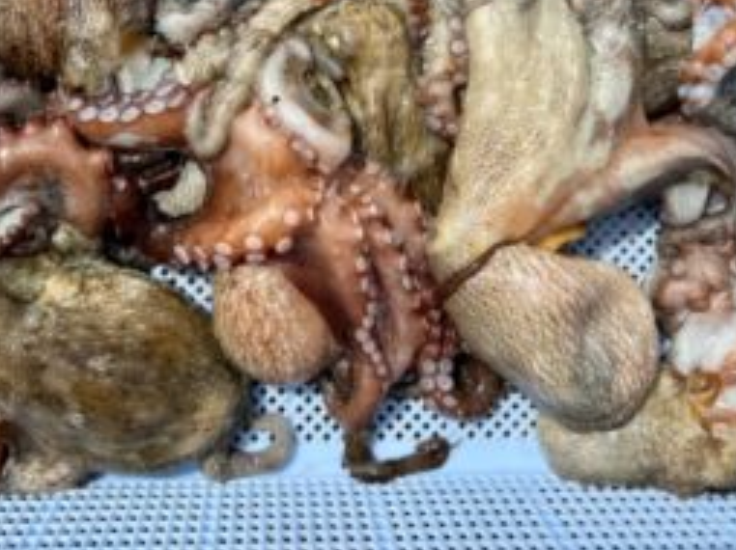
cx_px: 284
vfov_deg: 34.2
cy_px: 122
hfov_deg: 45.5
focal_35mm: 41
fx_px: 871
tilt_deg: -83.1
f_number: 1.6
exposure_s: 1/3125
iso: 50
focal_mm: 5.96
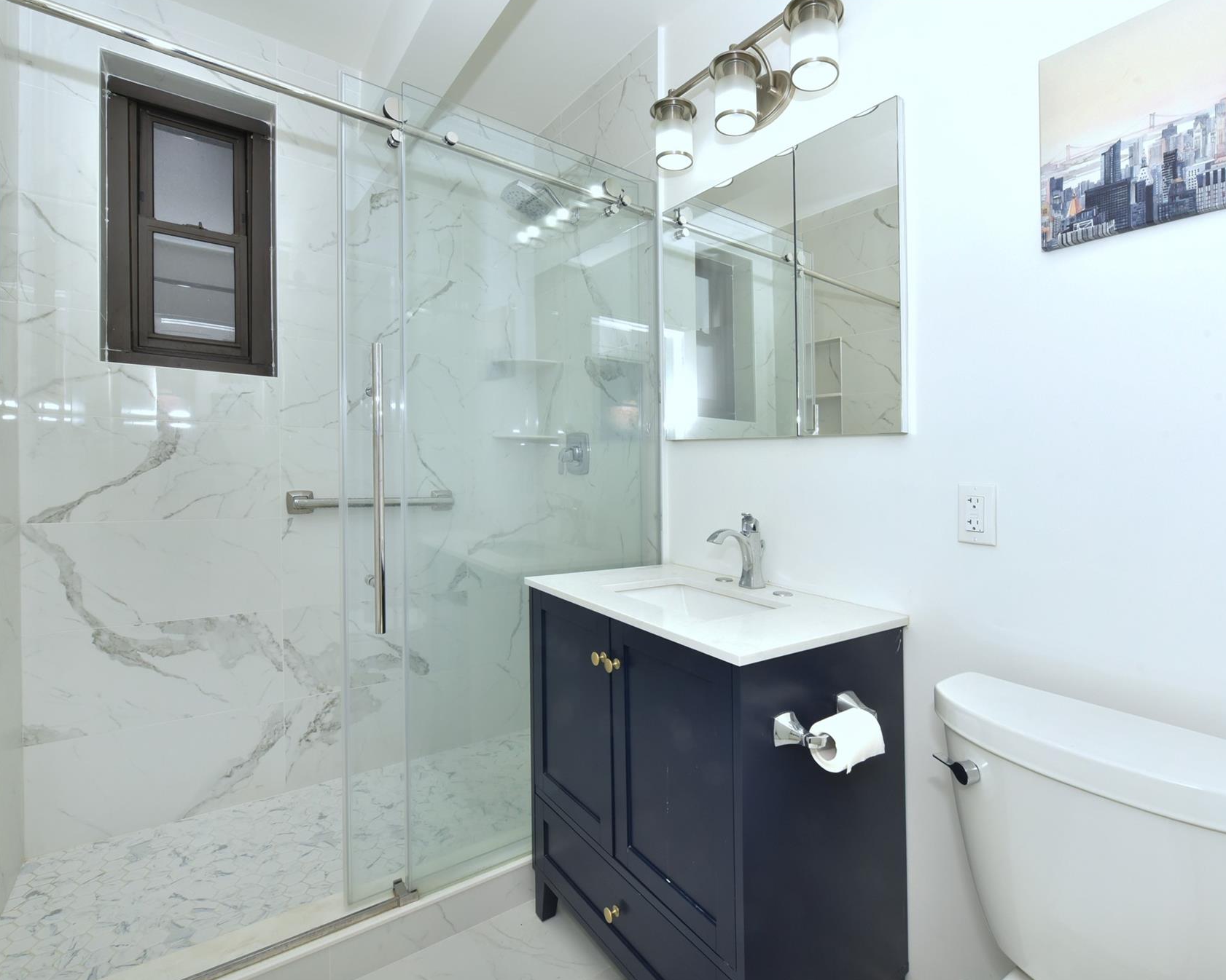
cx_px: 662
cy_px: 489
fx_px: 581
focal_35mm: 16
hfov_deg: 92.9
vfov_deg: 80.4
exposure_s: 1/200
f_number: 14
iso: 1600
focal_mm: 14
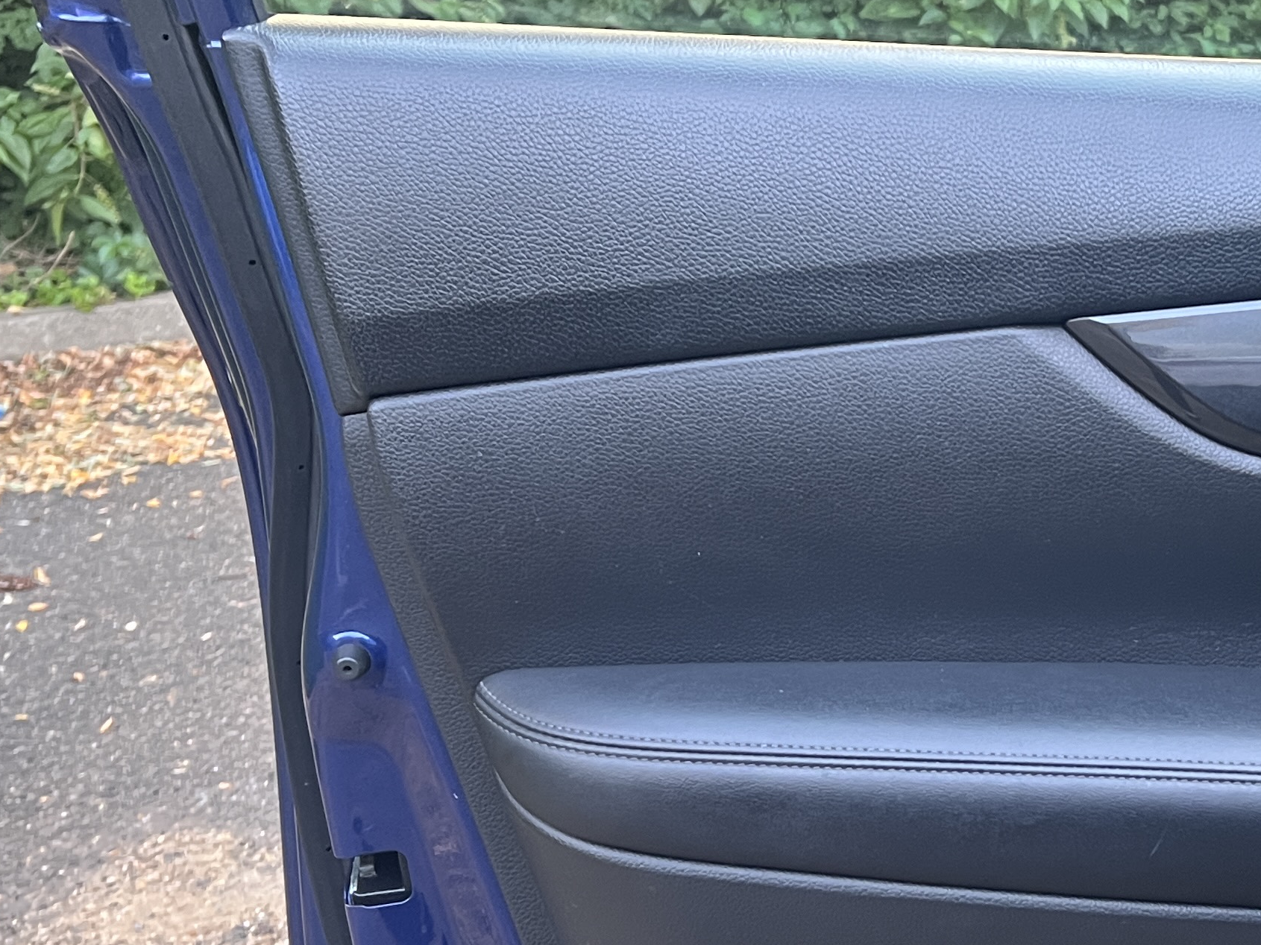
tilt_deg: -17.7
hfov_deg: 30.2
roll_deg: +5.8
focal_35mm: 62
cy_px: 575
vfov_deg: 23.6
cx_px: 1078
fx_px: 2258
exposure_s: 1/60
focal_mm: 5.7
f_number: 1.5
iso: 320
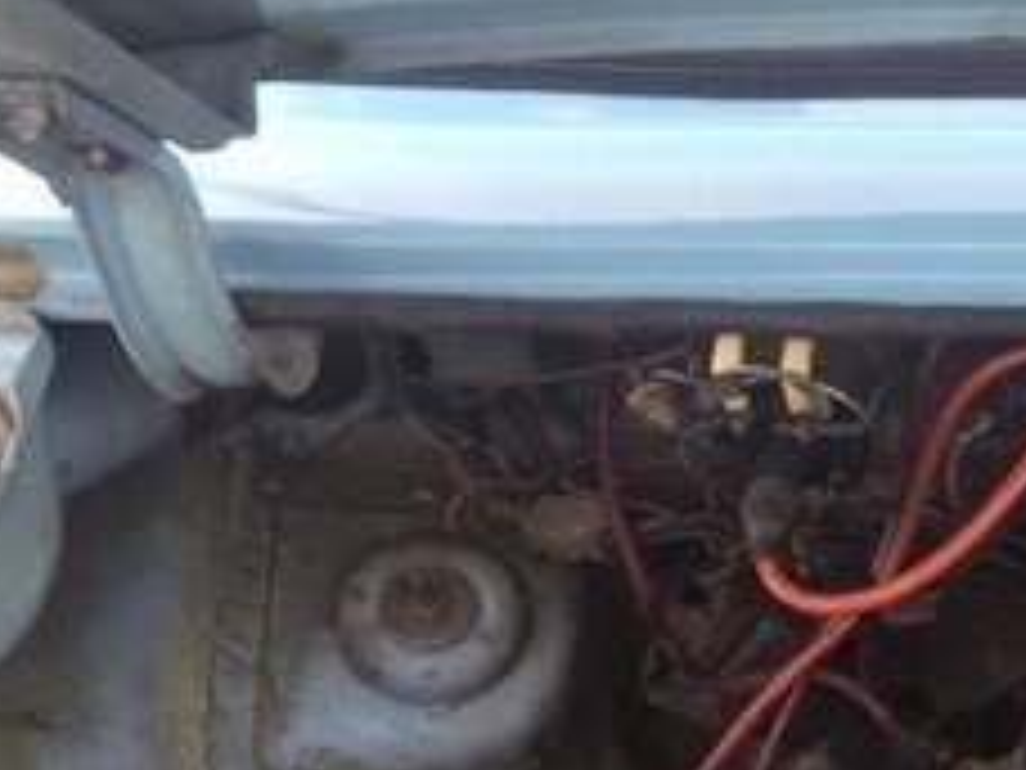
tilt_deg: -55.5
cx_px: 1449
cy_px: 925
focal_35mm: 84
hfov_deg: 20.6
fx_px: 2490
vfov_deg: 16.8
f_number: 2.2
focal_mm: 4.15
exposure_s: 1/360
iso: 32
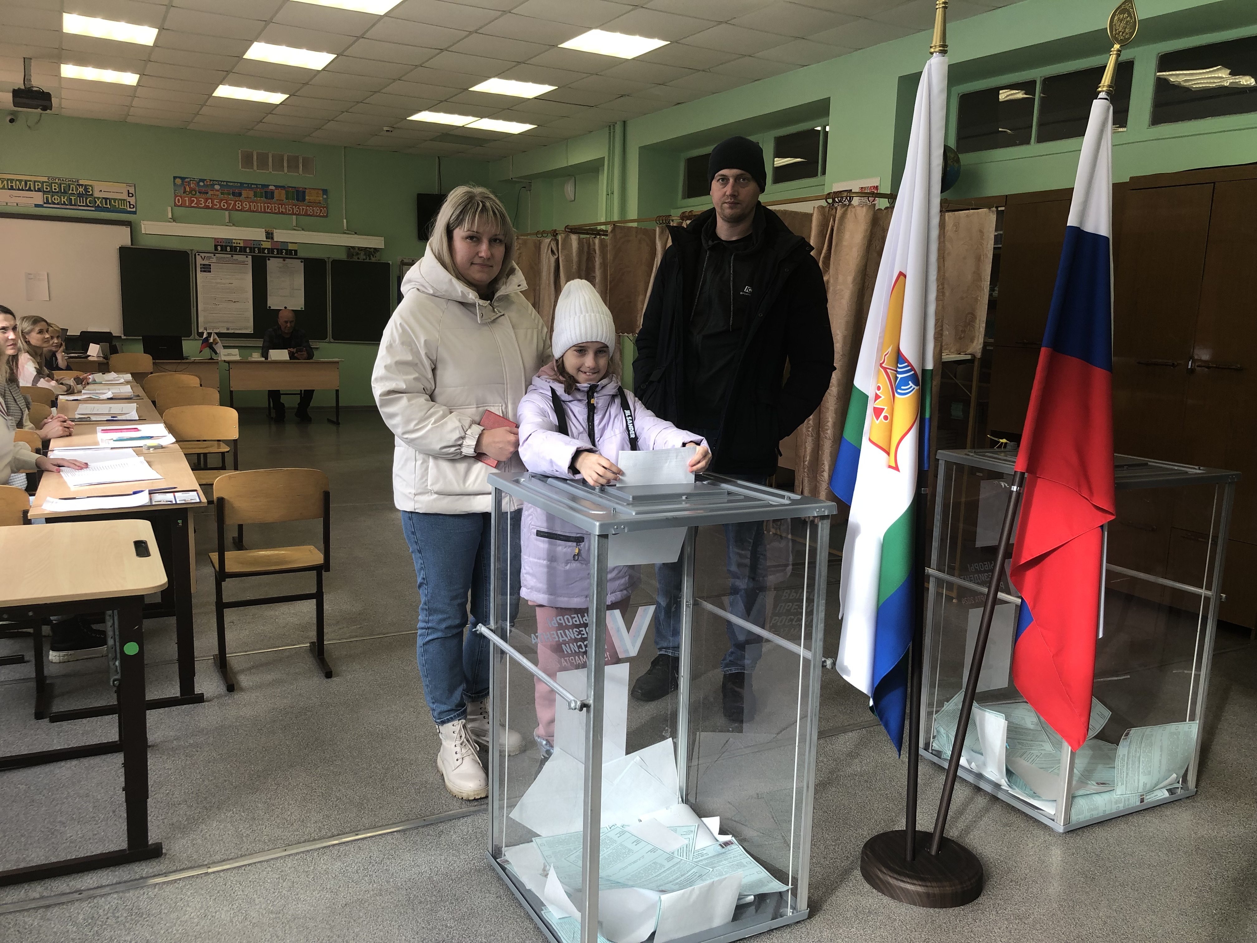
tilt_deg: -9.3
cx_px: 628
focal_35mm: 28
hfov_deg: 63.4
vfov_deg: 49.7
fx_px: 1017
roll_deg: -1.8
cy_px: 472
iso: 25
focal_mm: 3.99
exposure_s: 1/100
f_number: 1.8
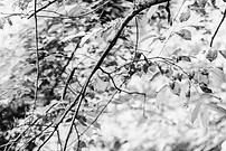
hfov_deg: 8.2
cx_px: 239
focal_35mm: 250
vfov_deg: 5.5
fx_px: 1571
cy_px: 197
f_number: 2.8
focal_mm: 82
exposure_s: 1/500
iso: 640
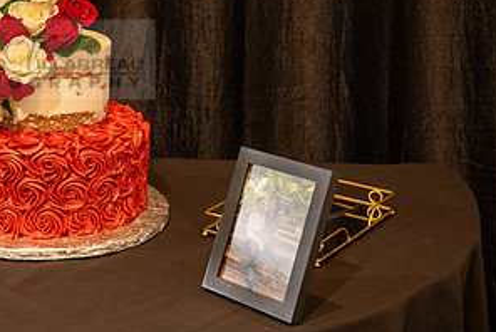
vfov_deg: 18.2
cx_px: 76
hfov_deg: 26.6
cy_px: 47
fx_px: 1021
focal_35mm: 74
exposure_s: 1/100
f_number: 2.8
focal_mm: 32
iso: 800
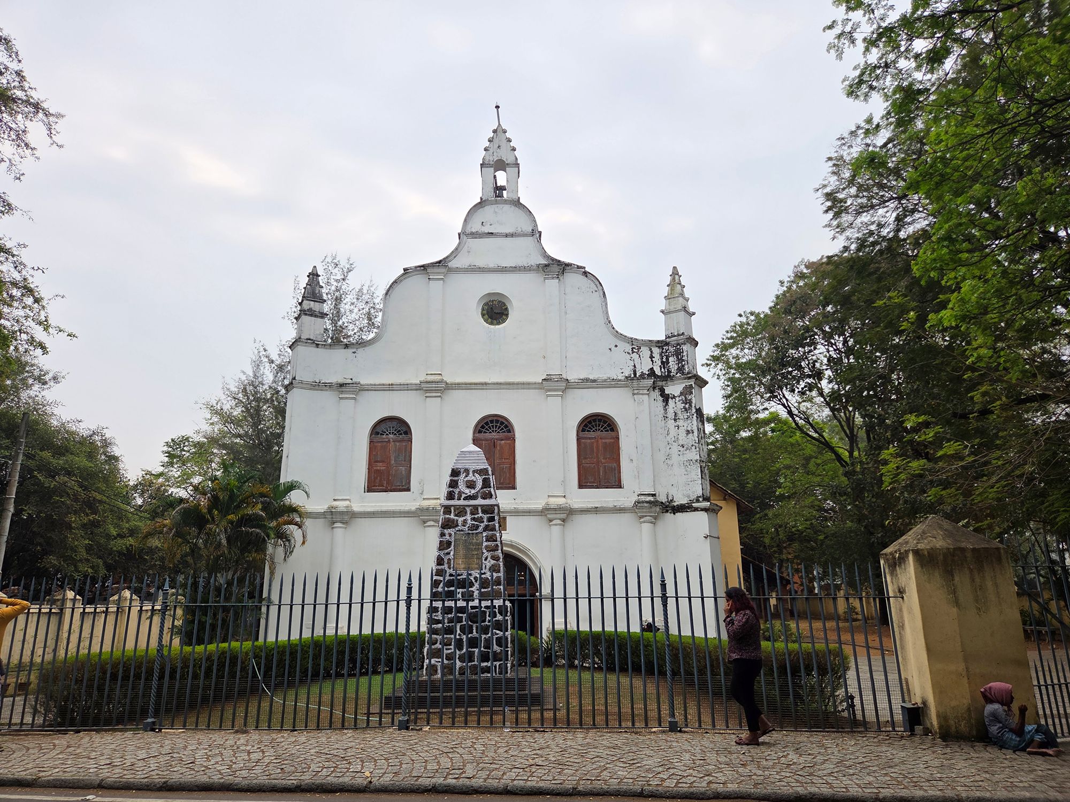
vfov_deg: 58.9
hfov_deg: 73.9
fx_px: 711
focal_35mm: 23
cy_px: 401
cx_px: 535
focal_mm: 5.4
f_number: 1.8
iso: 80
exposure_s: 1/2657
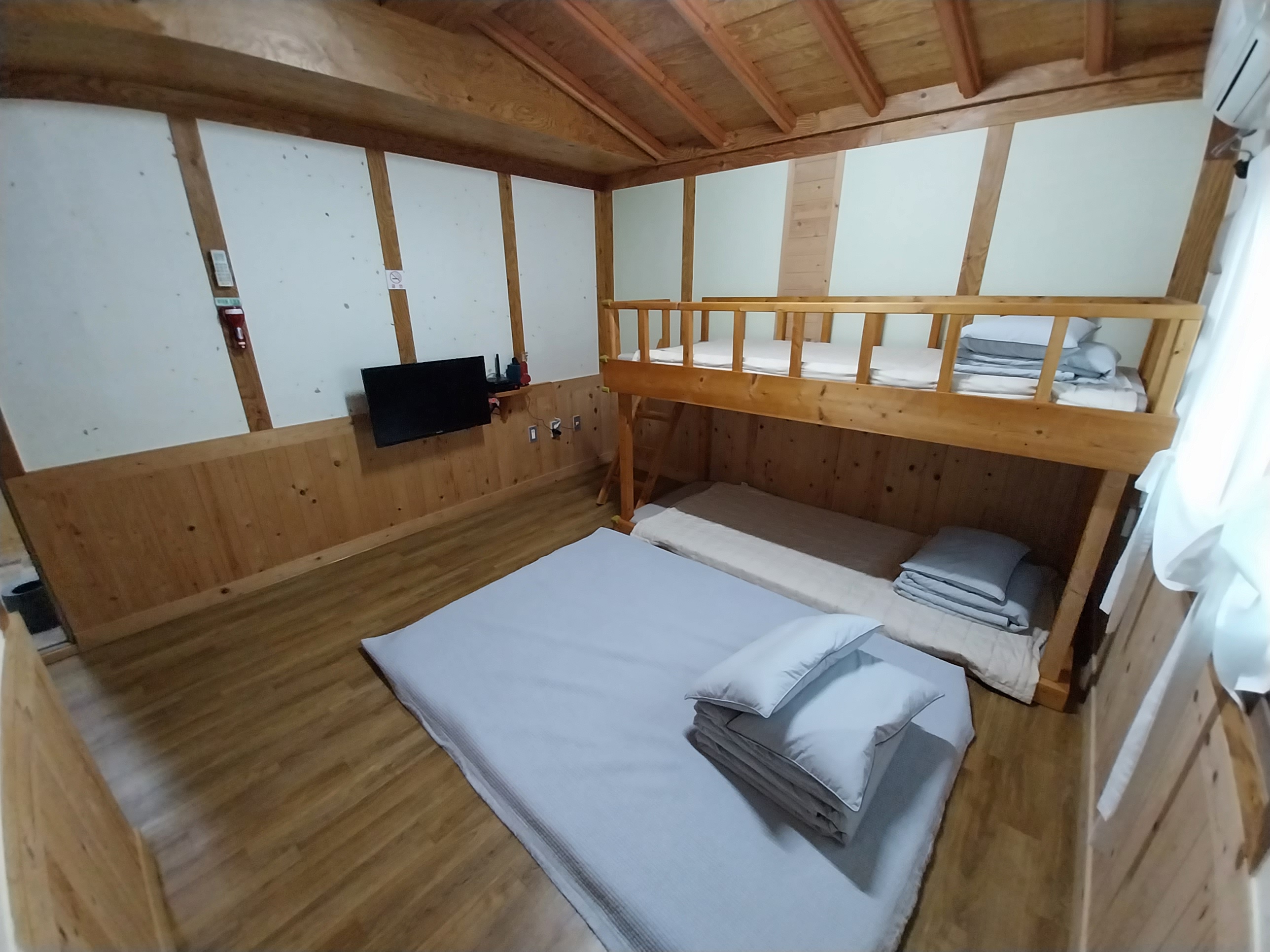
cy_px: 476
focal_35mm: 13
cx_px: 635
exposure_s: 1/30
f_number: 2.2
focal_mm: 1.3
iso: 250
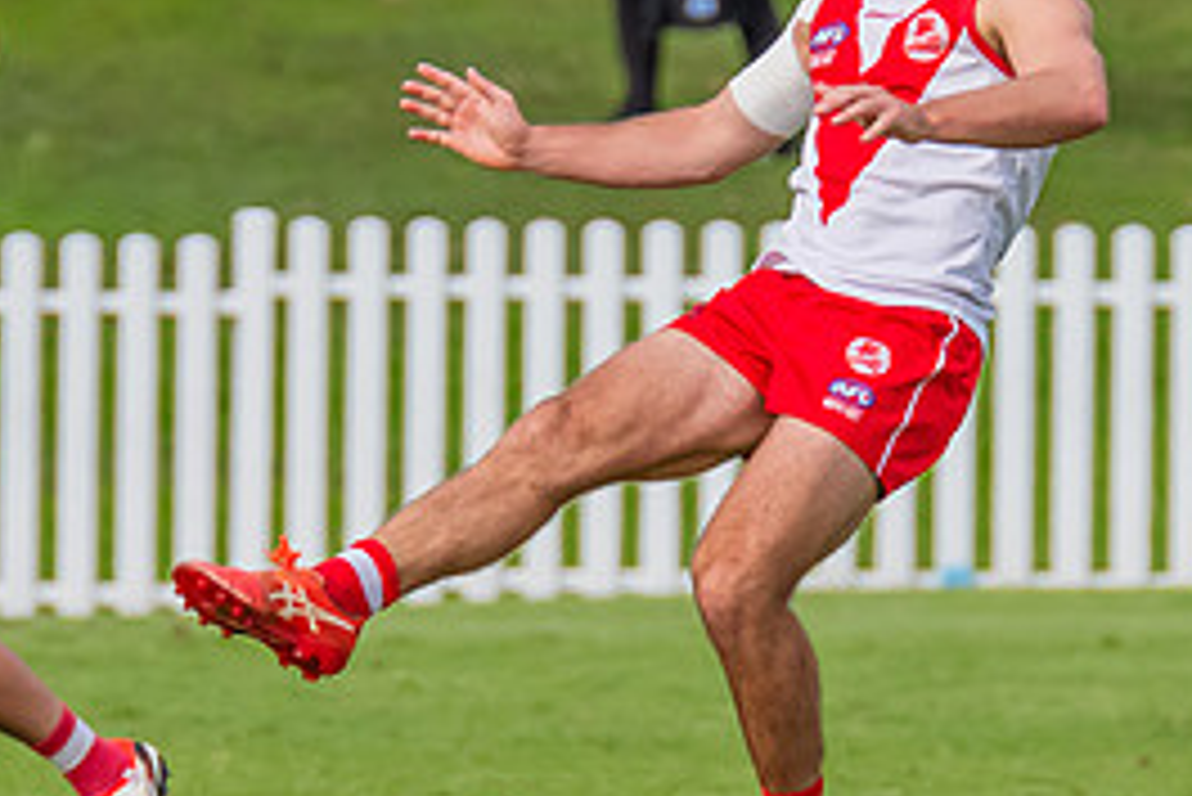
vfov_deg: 0.7
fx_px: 64168
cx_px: 700
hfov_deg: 1.1
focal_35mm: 1937
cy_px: 119
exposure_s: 1/1600
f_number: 8
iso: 800
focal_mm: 420
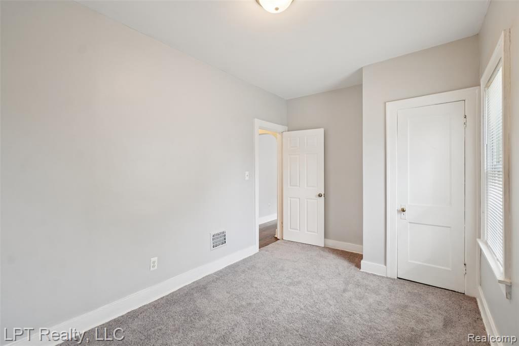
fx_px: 216
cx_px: 260
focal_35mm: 15
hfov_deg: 100.4
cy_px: 173
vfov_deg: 77.3
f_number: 8
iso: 400
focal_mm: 10
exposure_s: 1/15
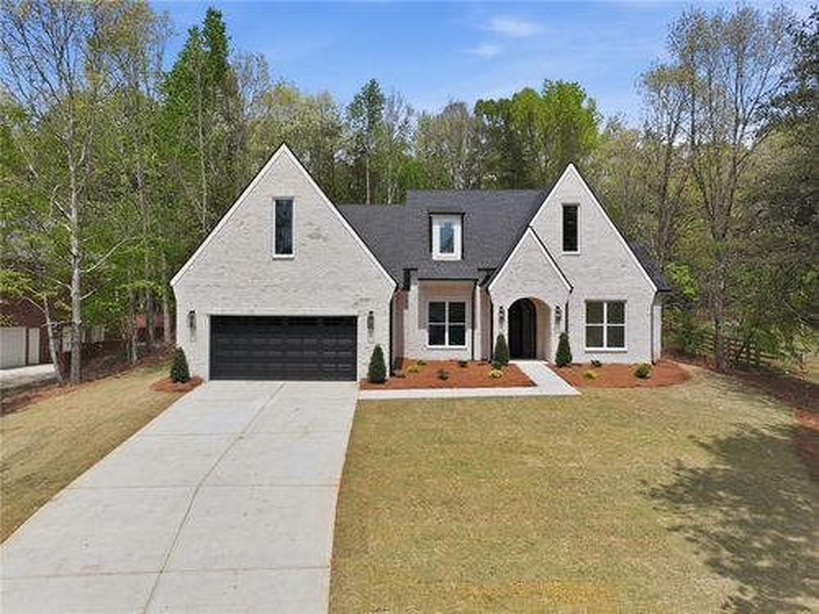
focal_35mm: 24
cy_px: 307
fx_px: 568
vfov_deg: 56.8
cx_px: 410
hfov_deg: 71.6
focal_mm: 12.3
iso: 100
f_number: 5
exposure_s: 1/1600
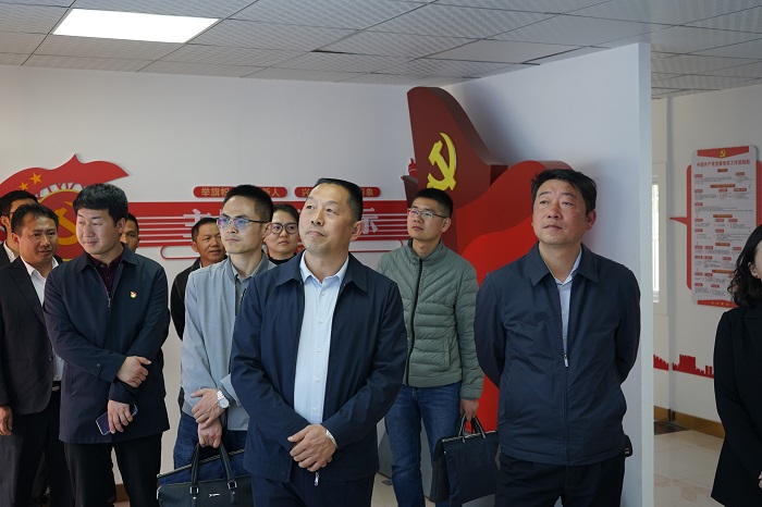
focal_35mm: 44
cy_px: 254
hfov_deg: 44.5
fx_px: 931
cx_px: 381
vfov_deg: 30.5
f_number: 4.5
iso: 250
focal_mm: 44
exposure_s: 1/60
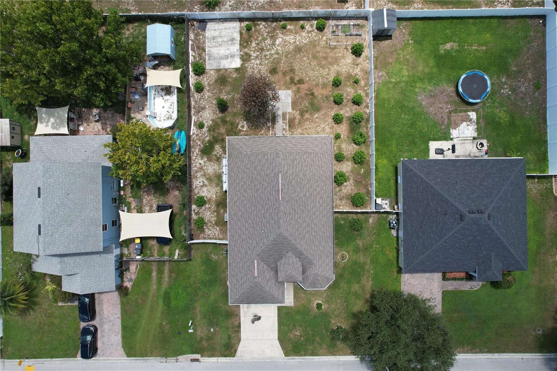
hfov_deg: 78.6
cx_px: 278
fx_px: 340
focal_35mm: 22
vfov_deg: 57.2
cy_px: 186
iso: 100
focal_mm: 8.38
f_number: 2.8
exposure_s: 1/320
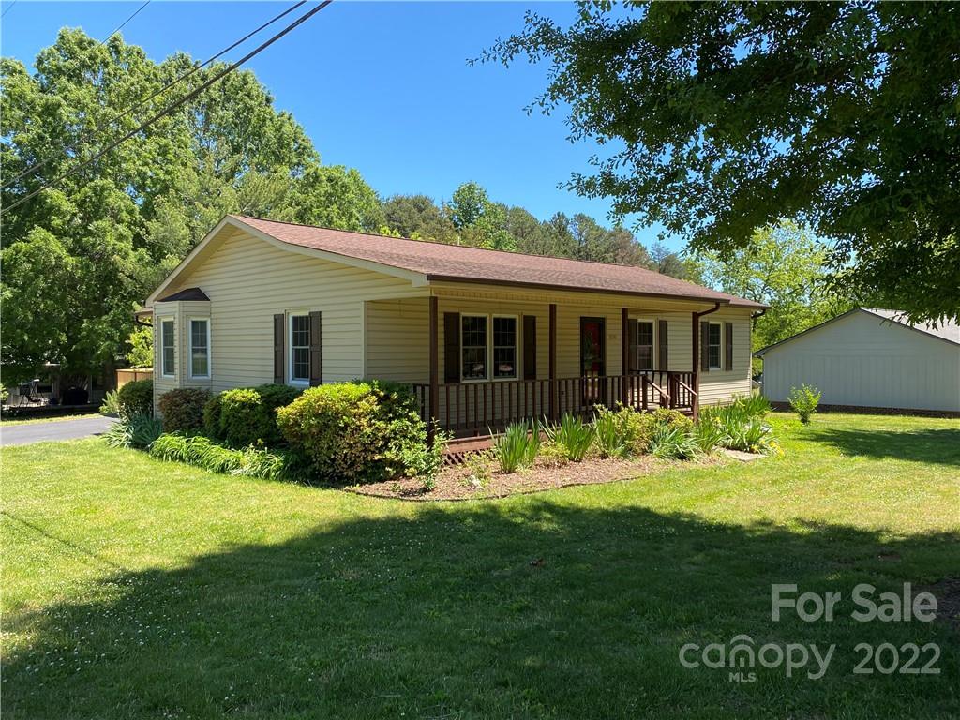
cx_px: 480
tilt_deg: -2.0
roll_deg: +0.3
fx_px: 721
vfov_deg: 53.1
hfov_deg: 67.3
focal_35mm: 26
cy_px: 360
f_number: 1.8
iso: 32
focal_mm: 4.25
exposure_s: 1/852
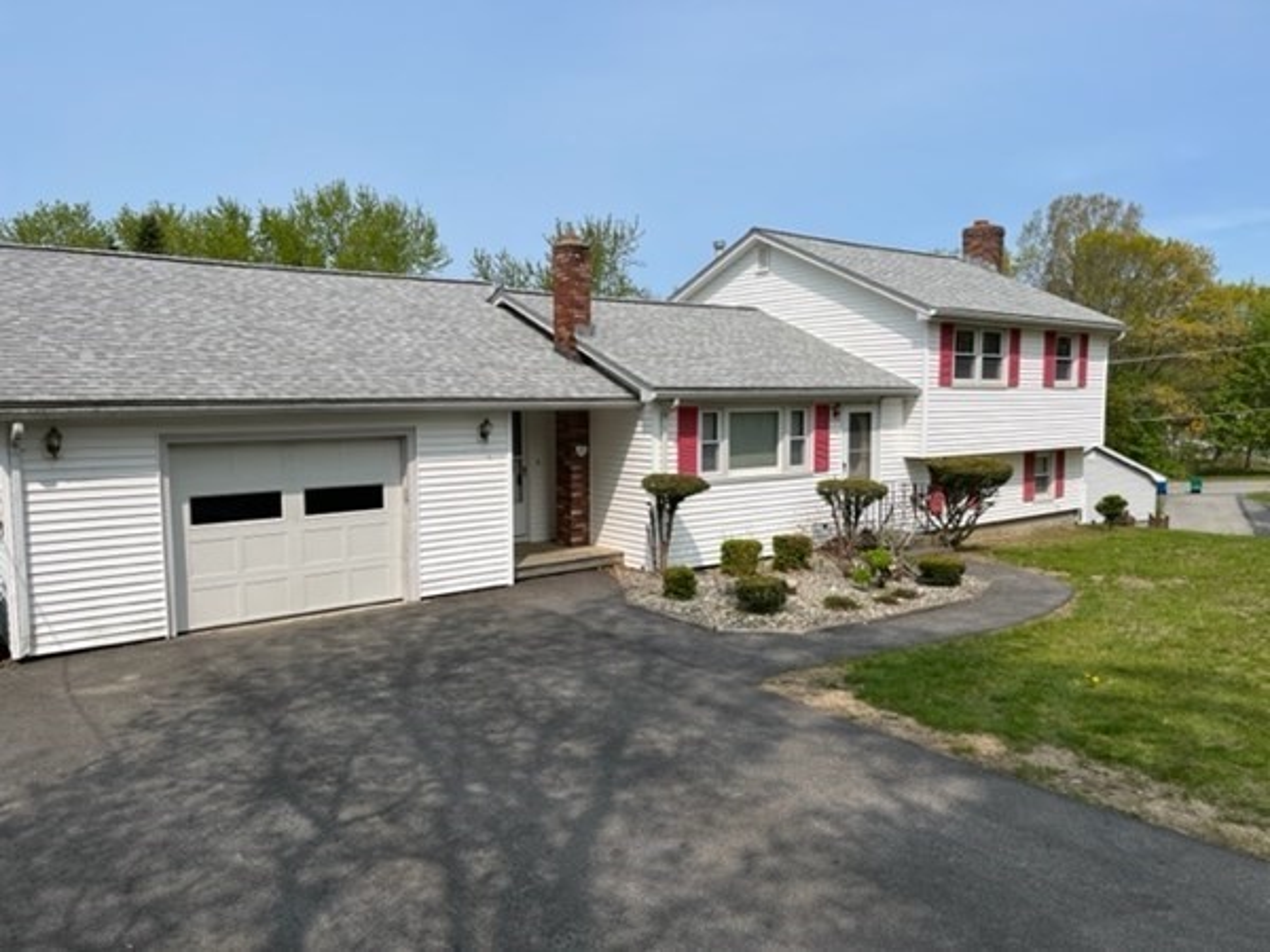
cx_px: 635
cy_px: 476
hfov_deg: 67.3
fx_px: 954
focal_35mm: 26
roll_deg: +0.2
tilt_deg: -6.5
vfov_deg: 53.1
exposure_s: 1/4484
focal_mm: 5.1
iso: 50
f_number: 1.6
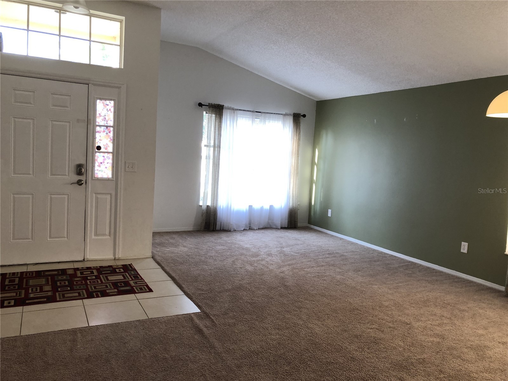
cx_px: 254
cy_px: 190
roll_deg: -3.0
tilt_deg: -3.4
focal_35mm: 28
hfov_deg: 63.4
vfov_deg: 49.7
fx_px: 411
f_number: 1.8
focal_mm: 4
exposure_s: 1/40
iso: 25
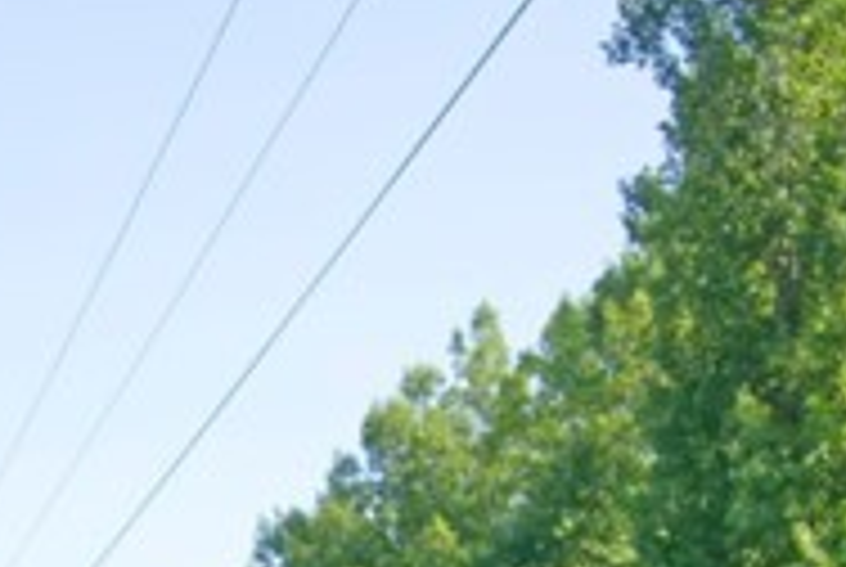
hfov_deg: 19.1
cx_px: -290
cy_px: 1170
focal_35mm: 98
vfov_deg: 12.2
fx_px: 2307
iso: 200
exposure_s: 1/1600
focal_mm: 17
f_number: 2.8
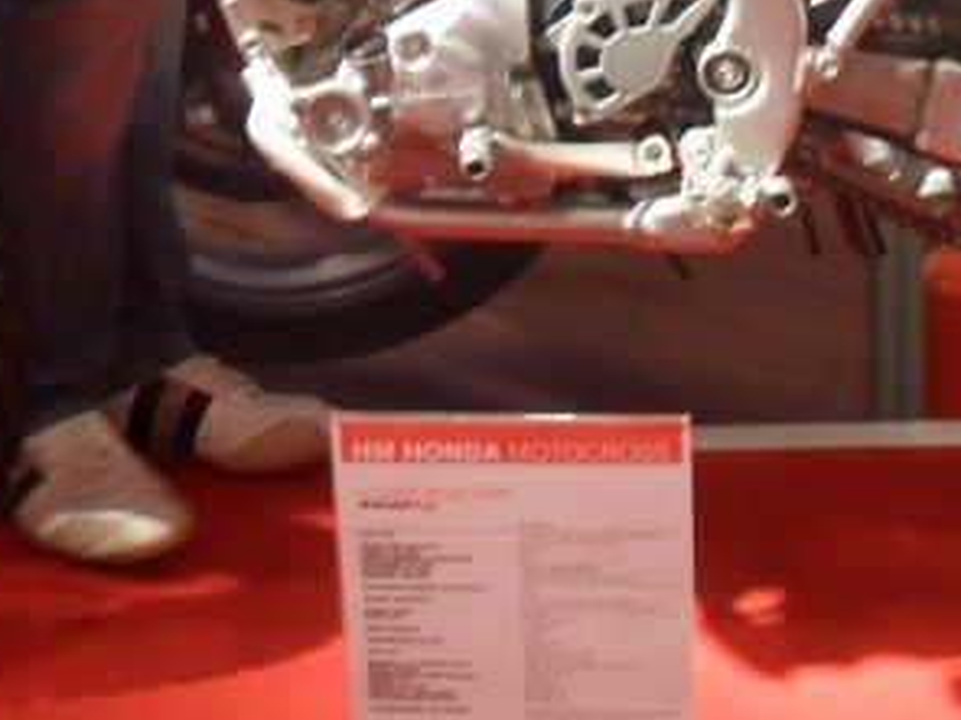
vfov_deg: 15.1
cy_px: -98
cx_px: 577
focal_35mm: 95
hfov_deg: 20.6
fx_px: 2636
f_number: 2.8
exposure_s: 1/30
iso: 200
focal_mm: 6.2
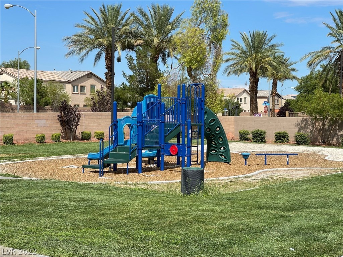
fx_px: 634
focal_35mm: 64
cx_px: 172
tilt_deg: -2.3
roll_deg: -0.8
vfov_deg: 22.9
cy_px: 128
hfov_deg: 30.3
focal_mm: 7.5
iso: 20
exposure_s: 1/1727
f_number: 2.2
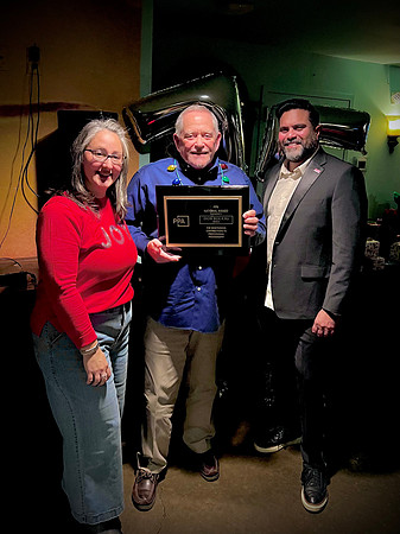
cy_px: 267
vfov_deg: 67.3
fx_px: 401
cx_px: 200
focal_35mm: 26
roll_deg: +0.5
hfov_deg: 53.0
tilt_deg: -9.7
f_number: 1.5
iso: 400
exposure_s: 1/60
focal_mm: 5.7
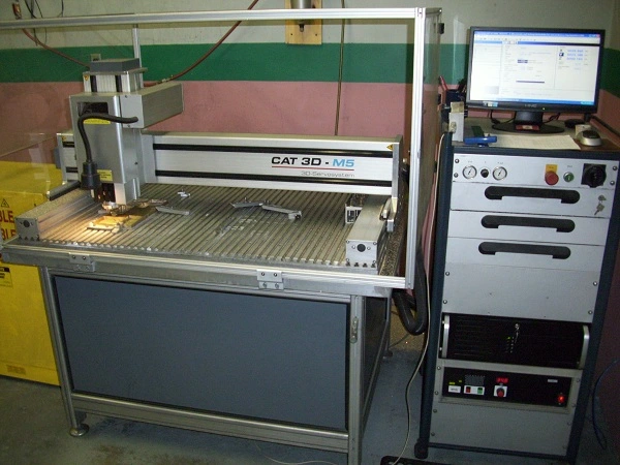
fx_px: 609
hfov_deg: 54.0
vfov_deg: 41.8
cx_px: 310
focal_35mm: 34
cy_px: 232
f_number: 2.9
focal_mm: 5.7
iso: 250
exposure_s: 1/40
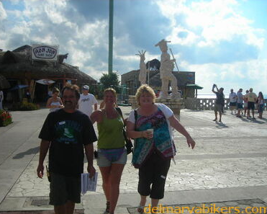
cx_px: 129
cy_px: 107
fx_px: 316
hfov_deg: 45.8
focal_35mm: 40
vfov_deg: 37.4
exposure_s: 1/303
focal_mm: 6.3
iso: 50
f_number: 6.4
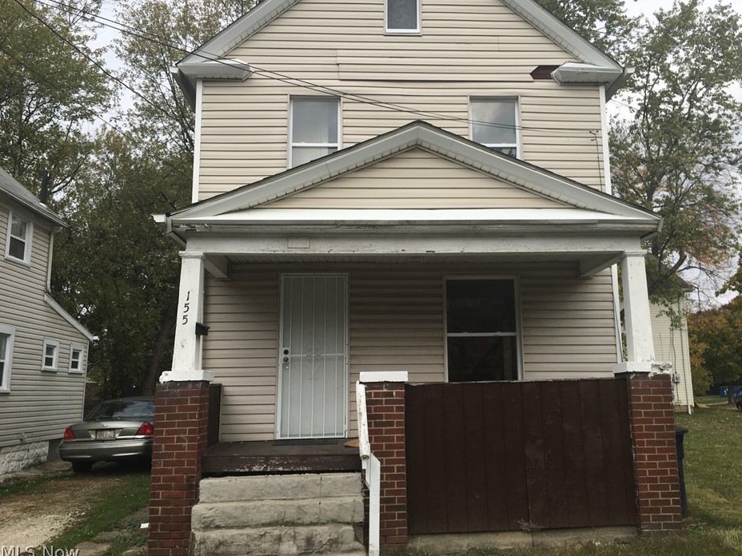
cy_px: 259
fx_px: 686
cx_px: 405
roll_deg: +1.4
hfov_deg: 56.7
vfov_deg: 44.1
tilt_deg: +5.7
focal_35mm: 32
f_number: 2.2
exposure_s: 1/1040
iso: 25
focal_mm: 4.15
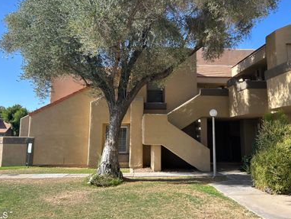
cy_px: 85
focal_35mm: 34
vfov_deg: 41.6
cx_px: 150
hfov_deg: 53.9
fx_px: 286
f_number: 1.5
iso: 50
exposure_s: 1/1000
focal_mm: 5.7
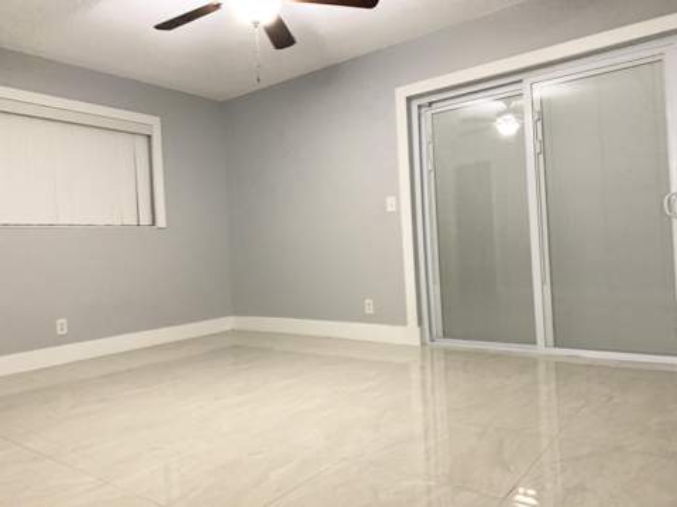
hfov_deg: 67.4
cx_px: 338
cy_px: 254
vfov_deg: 53.0
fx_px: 508
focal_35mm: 26
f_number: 1.8
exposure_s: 1/40
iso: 250
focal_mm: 4.25
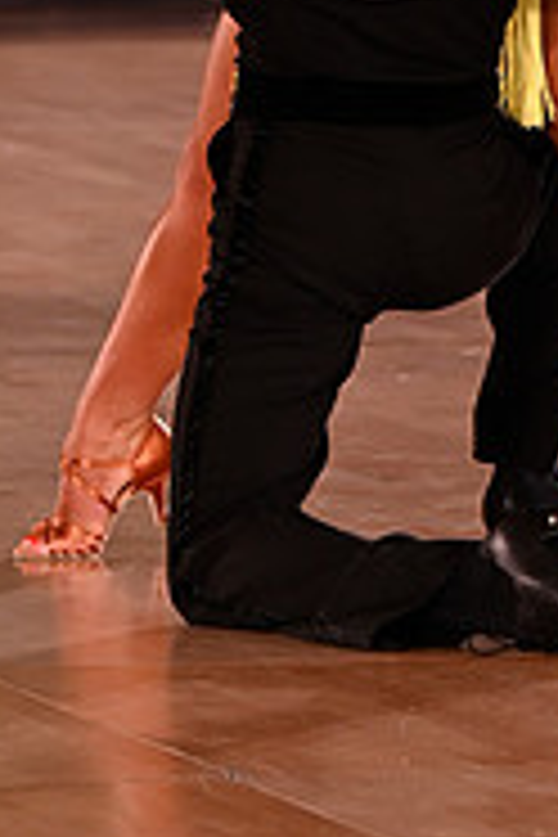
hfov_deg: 2.2
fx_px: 14460
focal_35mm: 622
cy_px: -279
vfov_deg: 3.3
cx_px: 416
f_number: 5
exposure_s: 1/200
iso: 2000
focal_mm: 200
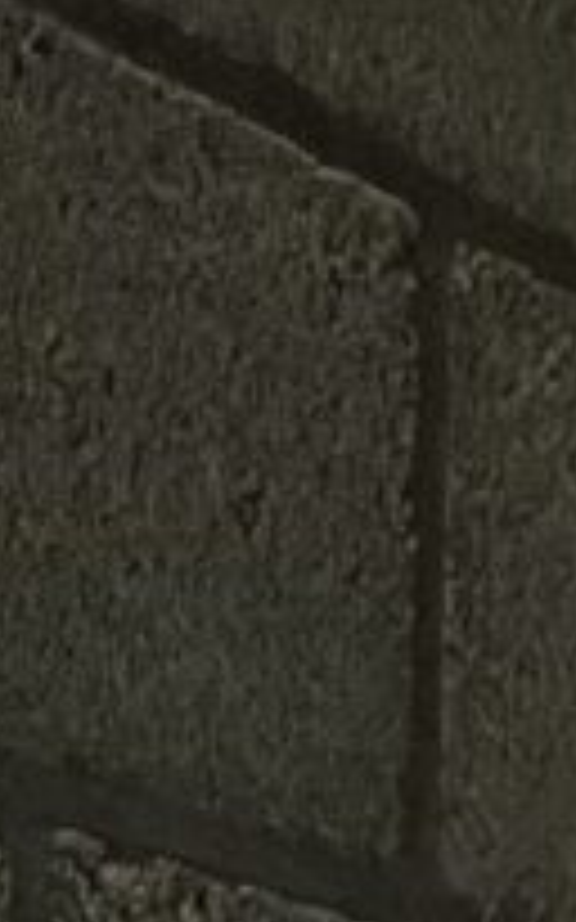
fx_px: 3996
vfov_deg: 11.4
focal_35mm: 159
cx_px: 1408
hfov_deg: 7.6
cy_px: 2037
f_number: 2.2
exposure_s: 1/78
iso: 100
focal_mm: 2.71
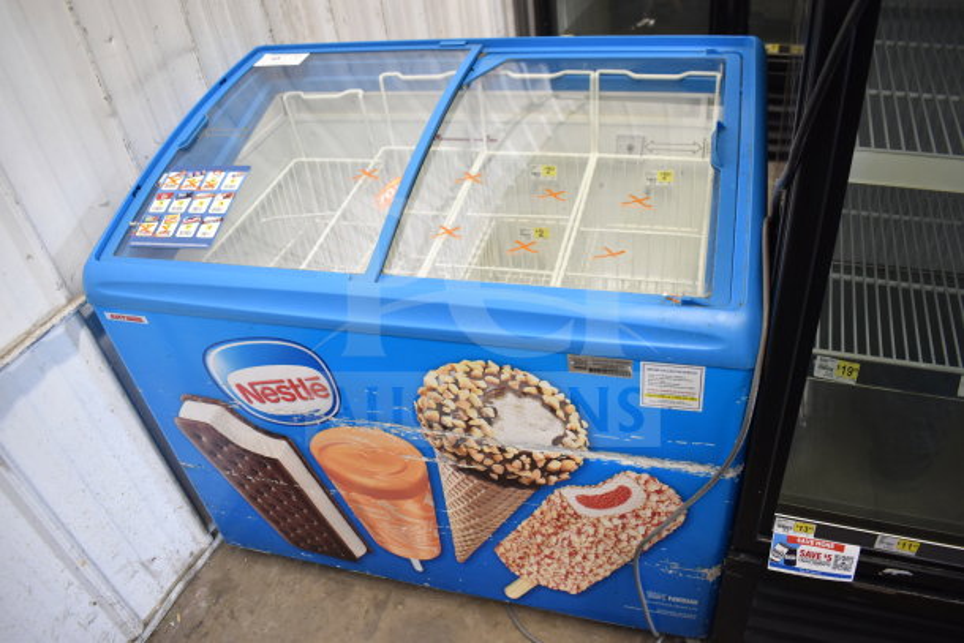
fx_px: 723
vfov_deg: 48.0
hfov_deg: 67.4
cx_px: 482
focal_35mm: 27
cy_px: 322
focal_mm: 18
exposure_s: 1/30
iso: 560
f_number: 3.5
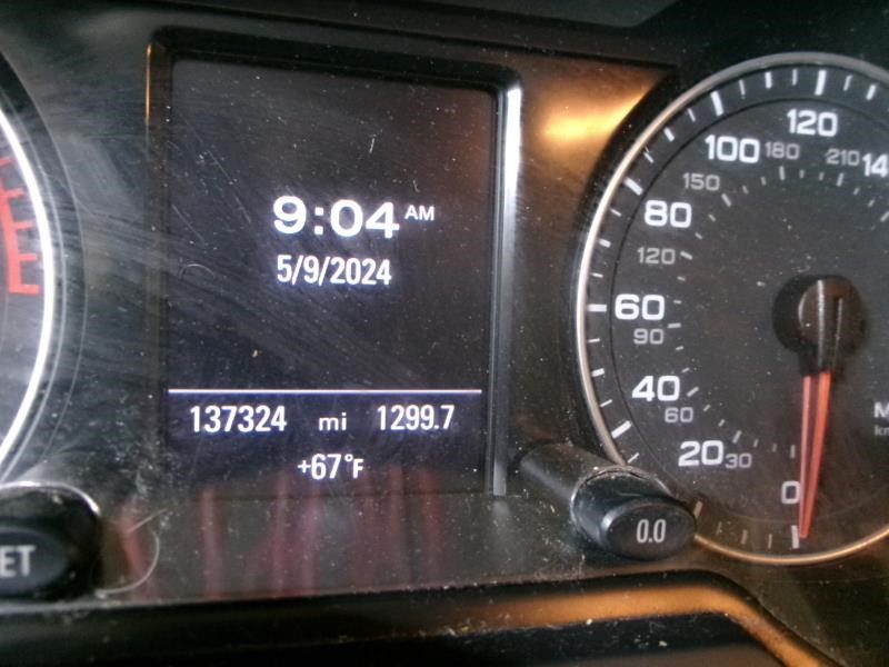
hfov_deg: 63.4
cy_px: 334
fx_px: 719
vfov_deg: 49.7
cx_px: 444
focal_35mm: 28
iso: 800
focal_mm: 5.1
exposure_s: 1/6
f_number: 3.9
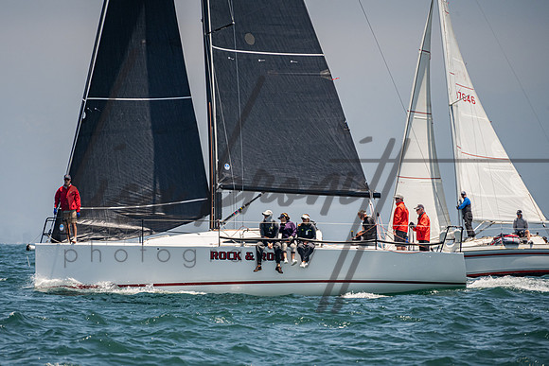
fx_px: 7195
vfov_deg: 2.9
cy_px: 214
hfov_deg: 4.4
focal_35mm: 472
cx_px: 229
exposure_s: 1/2000
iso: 500
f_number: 8
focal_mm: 400
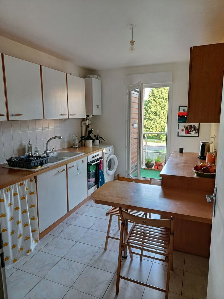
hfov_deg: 56.8
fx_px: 207
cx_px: 112
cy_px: 150
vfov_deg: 71.6
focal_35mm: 24
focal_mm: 5.24
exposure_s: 1/50
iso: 708
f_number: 1.7
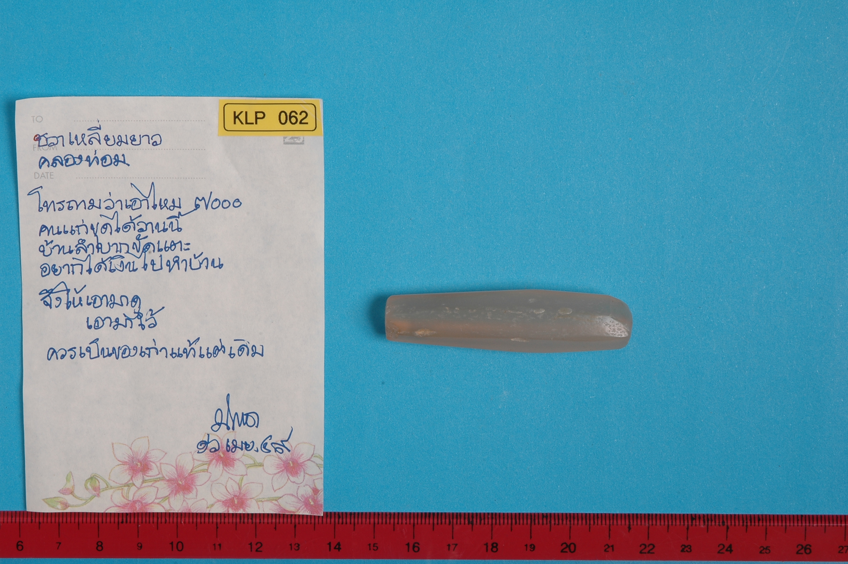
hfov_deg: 24.6
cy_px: 282
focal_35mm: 82
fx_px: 1942
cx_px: 424
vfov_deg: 16.5
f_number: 25
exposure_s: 1/6
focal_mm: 55
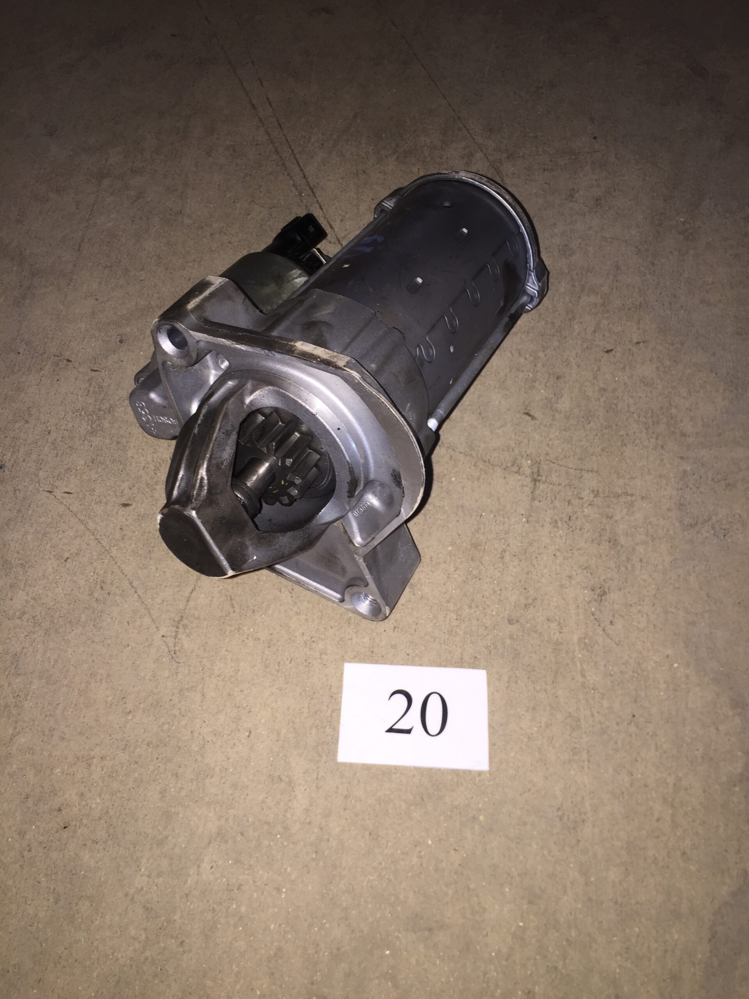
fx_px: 837
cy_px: 500
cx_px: 374
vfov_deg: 61.7
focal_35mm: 29
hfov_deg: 48.2
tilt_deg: -61.1
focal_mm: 4.15
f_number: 2.2
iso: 32
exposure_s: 1/25
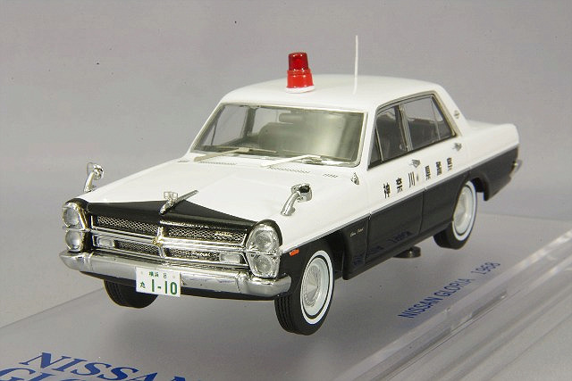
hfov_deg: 18.3
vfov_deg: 12.2
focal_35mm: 112
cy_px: 190
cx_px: 286
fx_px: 1780
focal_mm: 75
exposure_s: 1/1.67
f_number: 32
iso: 400
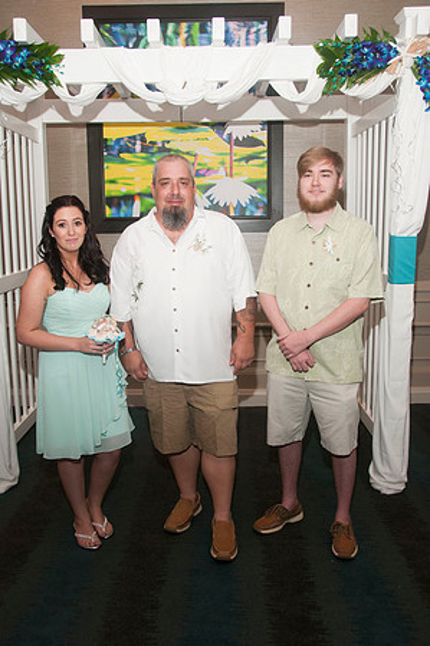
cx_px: 215
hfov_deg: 43.5
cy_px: 323
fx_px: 539
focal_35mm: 30
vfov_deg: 62.0
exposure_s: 1/60
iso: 400
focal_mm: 20
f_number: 5.6
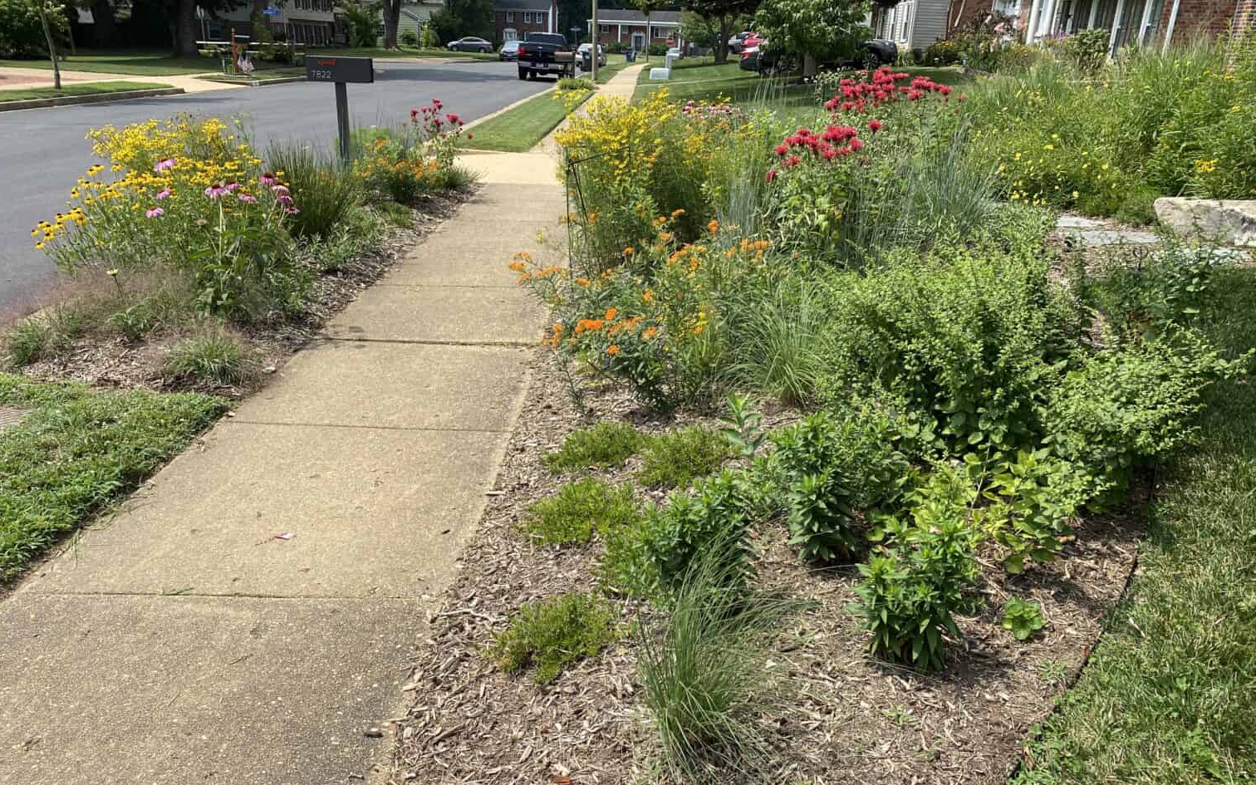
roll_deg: -1.7
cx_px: 629
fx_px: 958
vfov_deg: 44.3
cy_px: 464
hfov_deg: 66.5
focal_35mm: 28
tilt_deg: -23.9
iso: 32
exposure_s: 1/2183
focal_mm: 4.25
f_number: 1.8
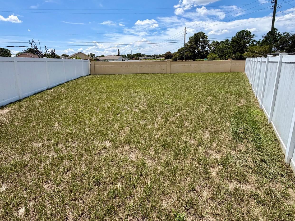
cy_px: 89
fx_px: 153
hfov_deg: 87.5
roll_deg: +2.1
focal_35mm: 18
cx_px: 133
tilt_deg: -9.8
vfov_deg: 70.9
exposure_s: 1/1145
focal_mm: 2.22
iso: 20
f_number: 2.2
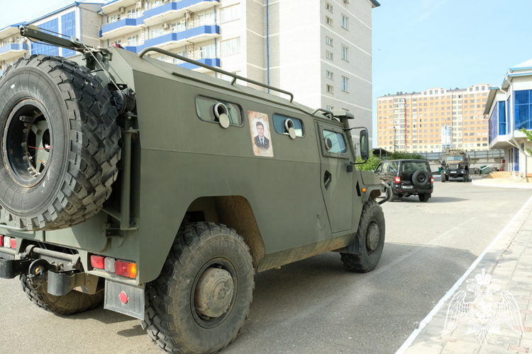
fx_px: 399
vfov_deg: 47.9
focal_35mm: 27
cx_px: 266
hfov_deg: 67.4
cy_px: 177
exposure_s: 1/1900
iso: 1600
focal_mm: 18
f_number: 5.6
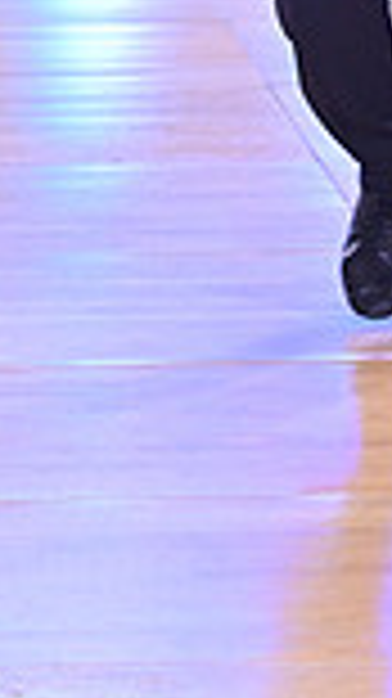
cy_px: -405
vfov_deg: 5.2
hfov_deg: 2.9
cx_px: 651
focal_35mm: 412
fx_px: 7626
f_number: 5.6
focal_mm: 105
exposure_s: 1/400
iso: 4000
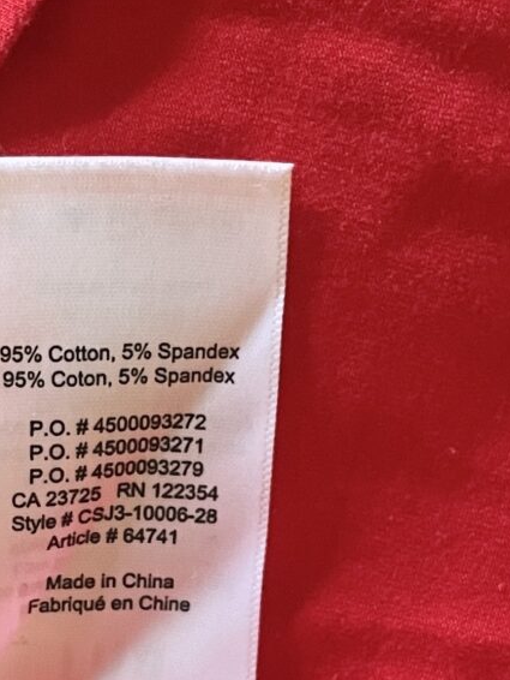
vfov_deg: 20.7
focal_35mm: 94
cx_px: 132
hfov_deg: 15.7
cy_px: 527
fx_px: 1845
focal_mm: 4.2
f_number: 1.6
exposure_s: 1/60
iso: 400
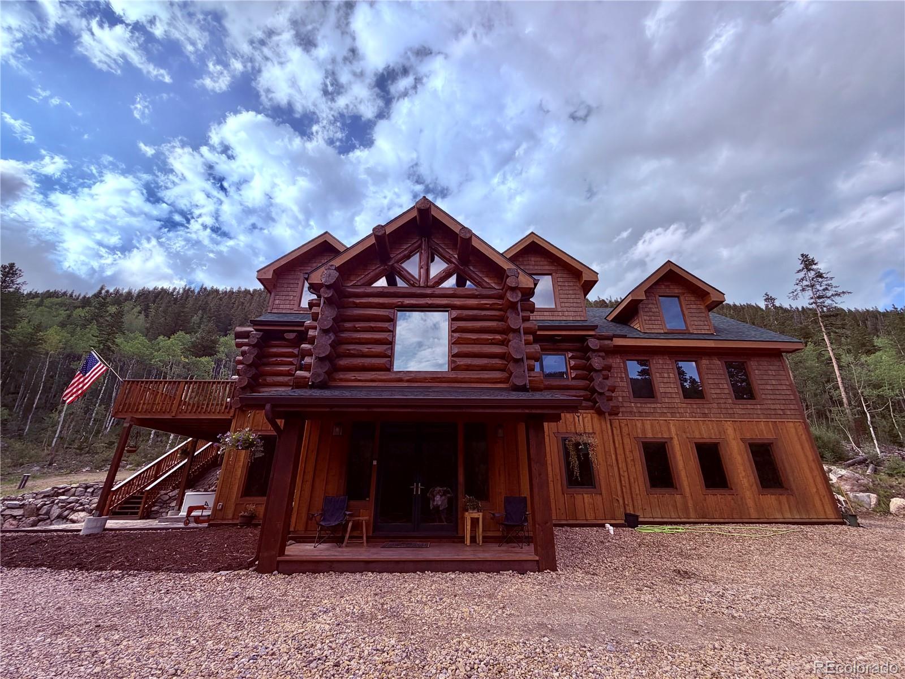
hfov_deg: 102.1
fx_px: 366
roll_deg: +0.3
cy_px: 340
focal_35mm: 14
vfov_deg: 85.7
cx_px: 452
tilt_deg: +24.4
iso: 32
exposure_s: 1/770
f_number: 2.2
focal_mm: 2.22
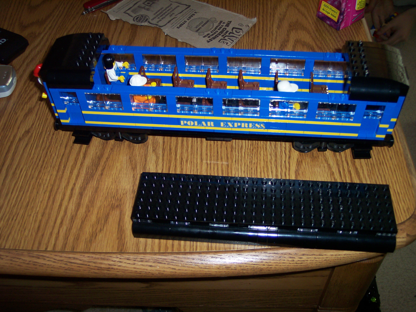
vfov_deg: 37.7
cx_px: 208
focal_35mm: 38
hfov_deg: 49.0
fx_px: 456
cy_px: 156
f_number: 2.8
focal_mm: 8
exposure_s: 1/30
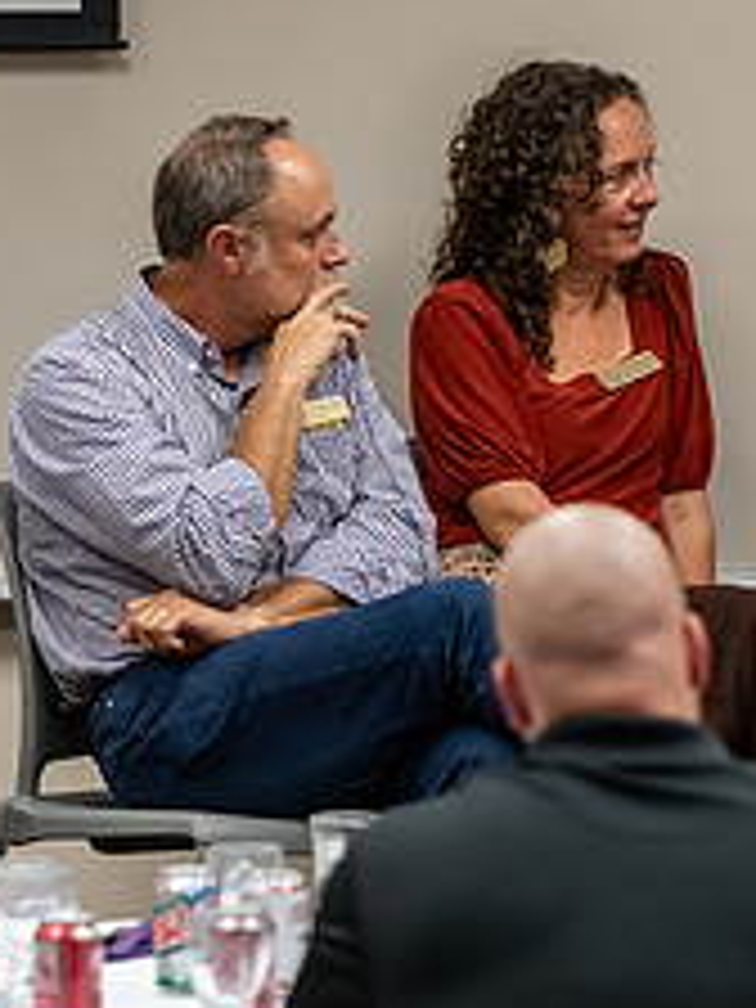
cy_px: 641
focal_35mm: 349
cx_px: 882
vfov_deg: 5.7
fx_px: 10163
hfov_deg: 4.2
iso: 2000
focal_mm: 140
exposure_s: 1/200
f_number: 3.2
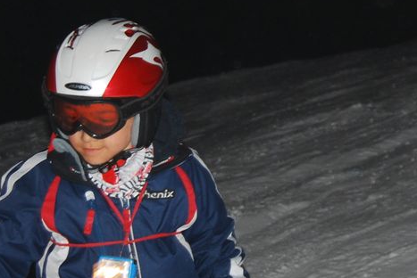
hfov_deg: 14.2
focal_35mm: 144
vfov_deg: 9.5
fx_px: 1669
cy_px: 109
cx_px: 277
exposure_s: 1/60
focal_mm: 28
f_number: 4.2
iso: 200
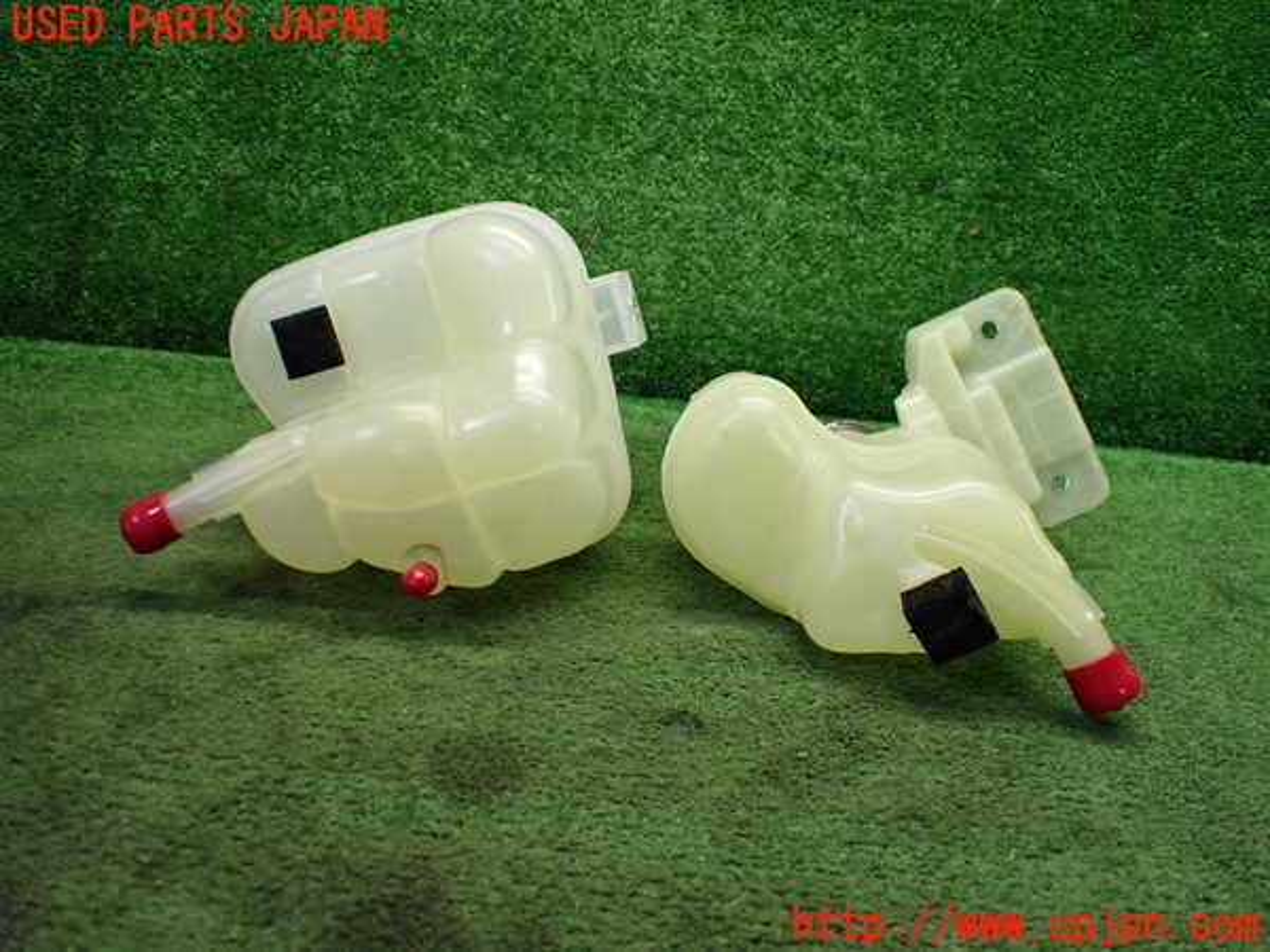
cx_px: 635
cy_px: 476
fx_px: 1101
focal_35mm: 30
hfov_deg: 60.0
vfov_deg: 46.8
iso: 400
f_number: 2.3
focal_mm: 5.4
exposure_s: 1/125
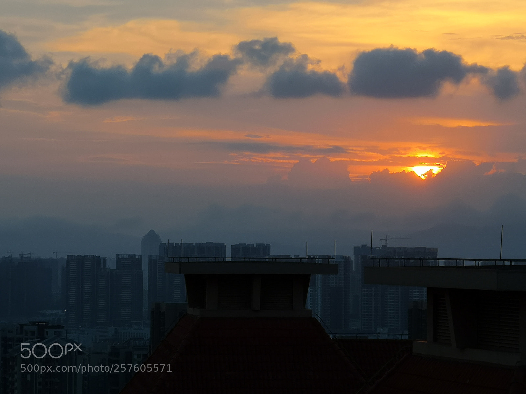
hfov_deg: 14.6
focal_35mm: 135
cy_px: 197
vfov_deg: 11.0
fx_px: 2051
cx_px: 263
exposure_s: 1/382
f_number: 2.4
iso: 50
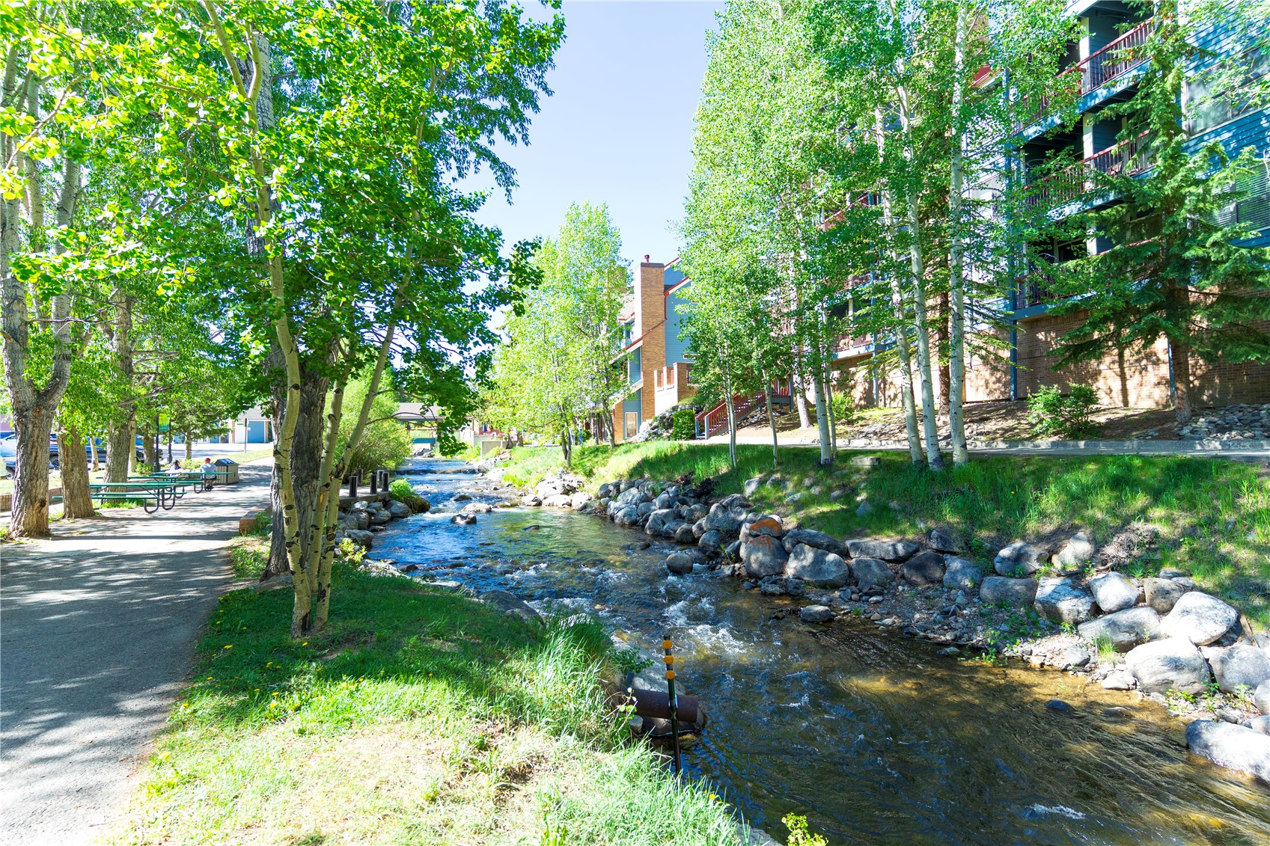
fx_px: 600
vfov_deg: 70.4
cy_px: 423
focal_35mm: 17
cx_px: 635
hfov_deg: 93.3
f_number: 2.8
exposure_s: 1/400
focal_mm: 17
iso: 125
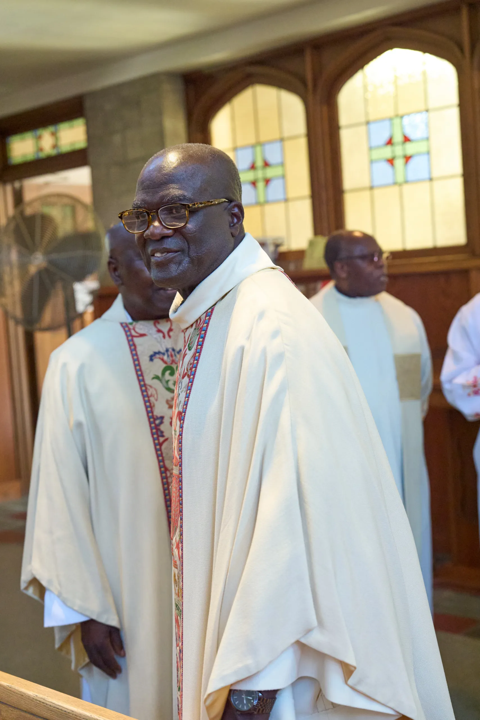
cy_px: 360
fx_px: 980
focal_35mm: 49
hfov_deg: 27.5
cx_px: 240
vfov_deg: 40.3
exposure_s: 1/250
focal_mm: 49
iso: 8000
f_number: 3.5
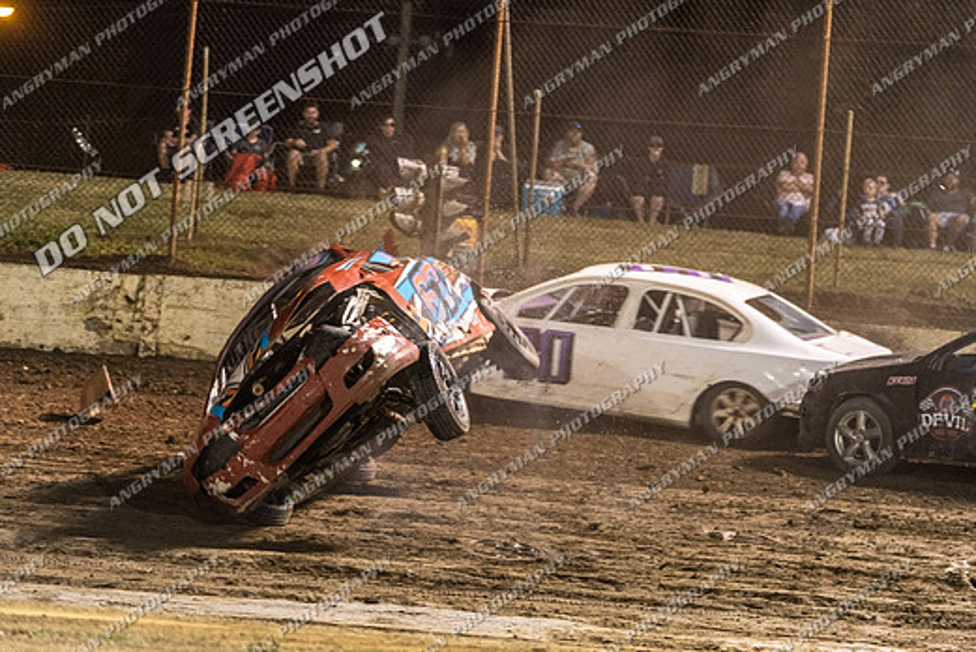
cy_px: 344
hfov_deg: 16.0
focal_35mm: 128
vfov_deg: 10.7
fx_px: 3472
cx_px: 510
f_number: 2.8
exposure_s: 1/160
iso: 1600
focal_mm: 115
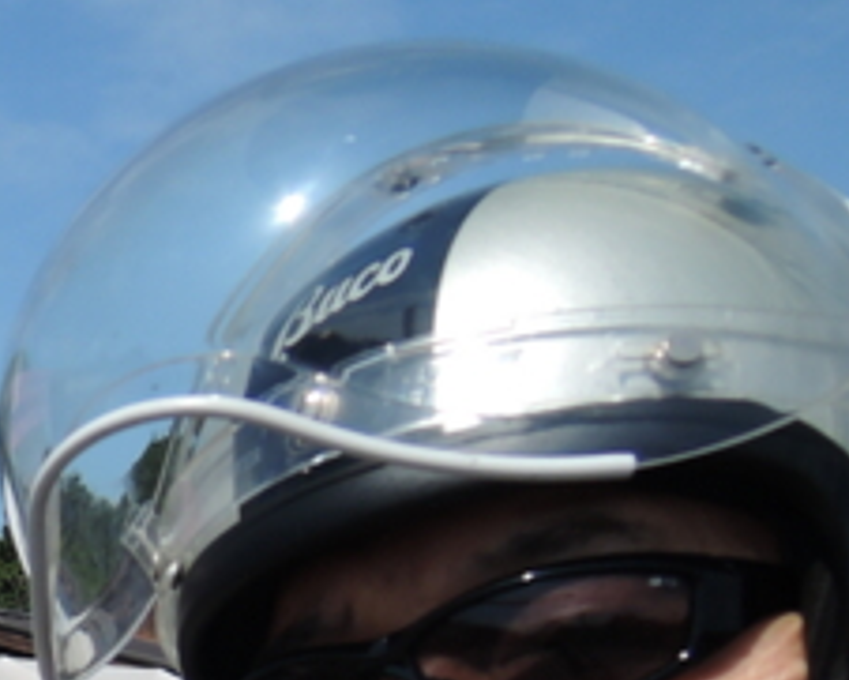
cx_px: -424
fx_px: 2086
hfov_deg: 19.9
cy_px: 992
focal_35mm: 83
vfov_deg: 16.9
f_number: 2.8
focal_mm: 5.1
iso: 80
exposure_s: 1/250
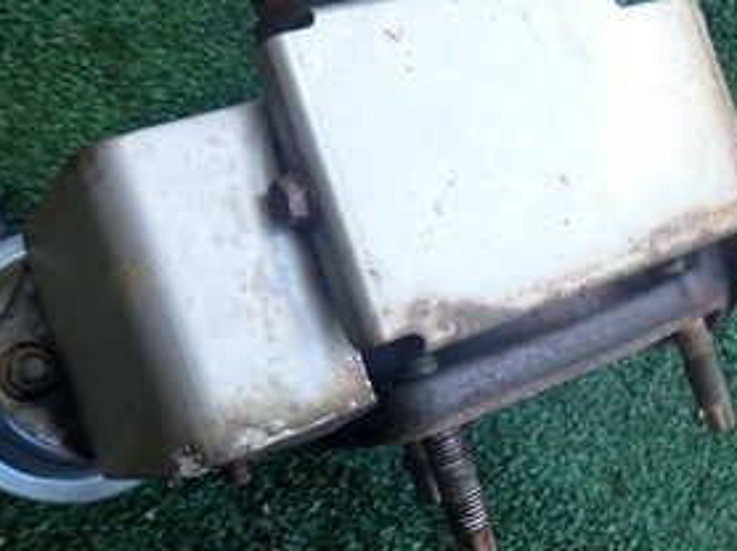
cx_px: 490
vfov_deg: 26.9
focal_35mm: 54
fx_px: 1149
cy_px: 193
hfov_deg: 35.2
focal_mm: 4.5
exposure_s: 1/125
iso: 125
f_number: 2
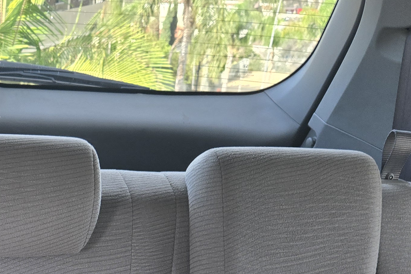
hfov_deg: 26.9
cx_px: -23
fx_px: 799
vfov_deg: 17.8
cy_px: 385
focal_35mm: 70
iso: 80
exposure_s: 1/180
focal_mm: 5.4
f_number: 1.8
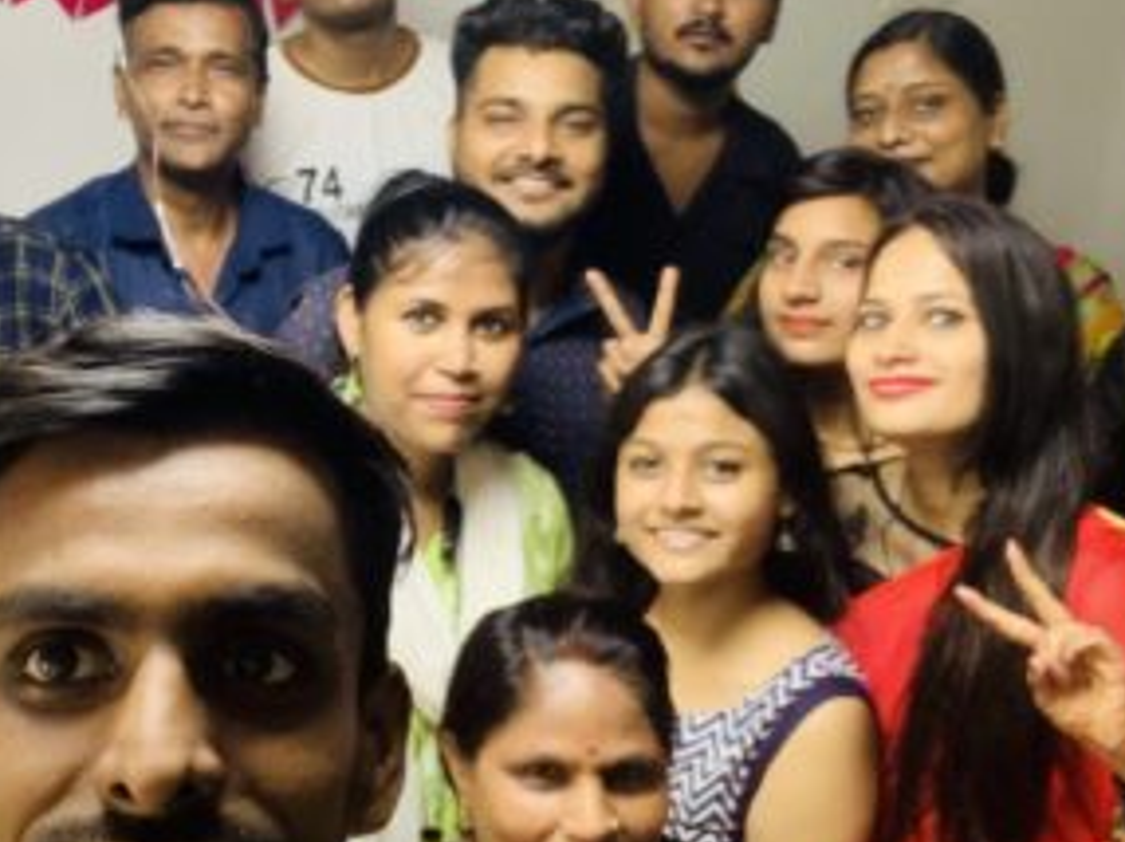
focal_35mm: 56
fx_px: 1818
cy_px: 437
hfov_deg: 34.2
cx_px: 405
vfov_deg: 26.1
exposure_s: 1/33
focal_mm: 2.87
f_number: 2.2
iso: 250
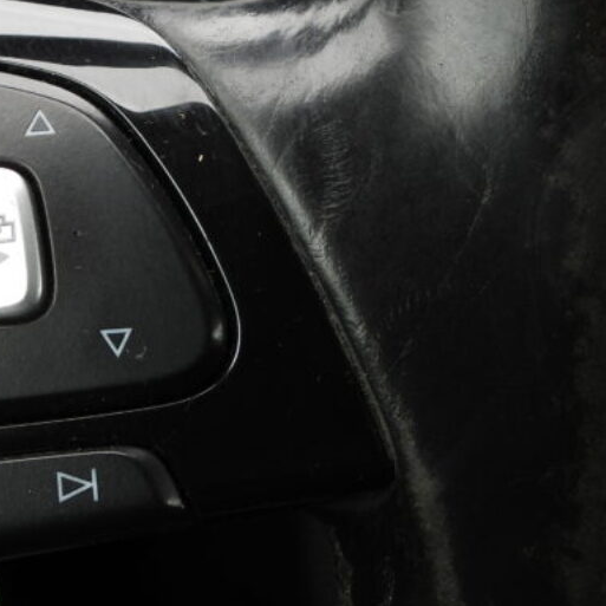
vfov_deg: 16.6
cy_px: 234
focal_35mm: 105
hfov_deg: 16.3
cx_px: 4
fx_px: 2080
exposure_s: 1/125
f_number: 3.2
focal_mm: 6.8
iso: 100
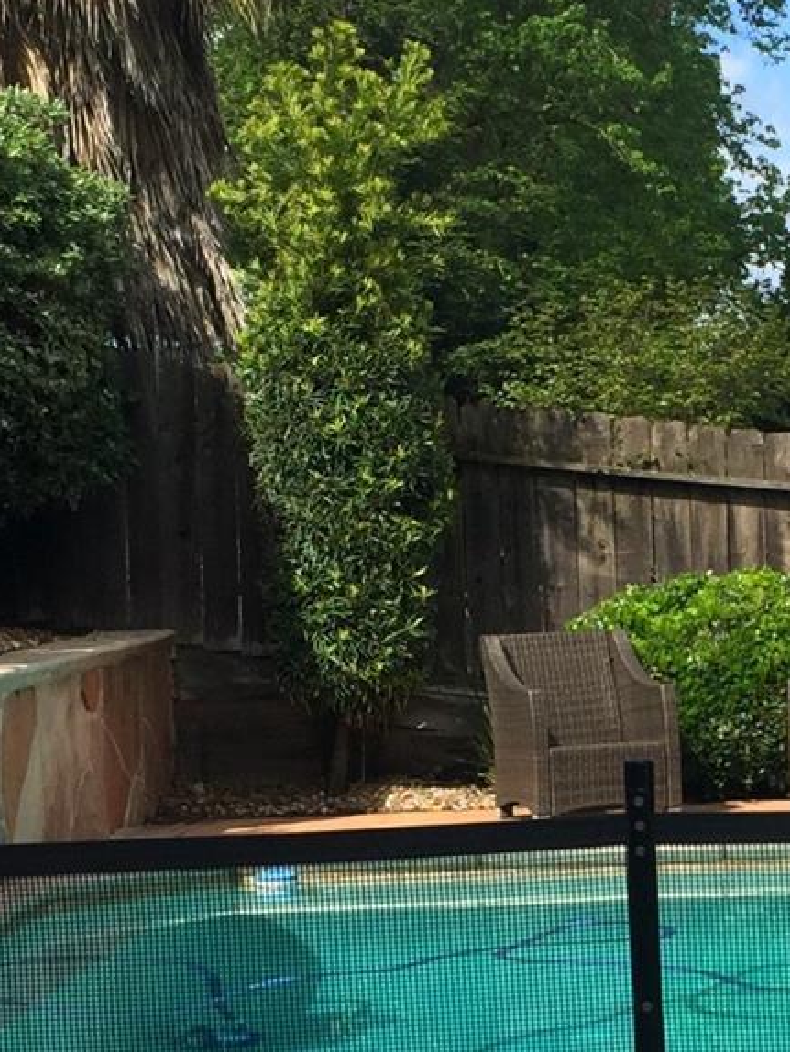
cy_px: 744
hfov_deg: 14.6
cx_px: 640
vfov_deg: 19.3
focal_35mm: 101
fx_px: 3071
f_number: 2.2
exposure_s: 1/1883
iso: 32
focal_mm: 4.15
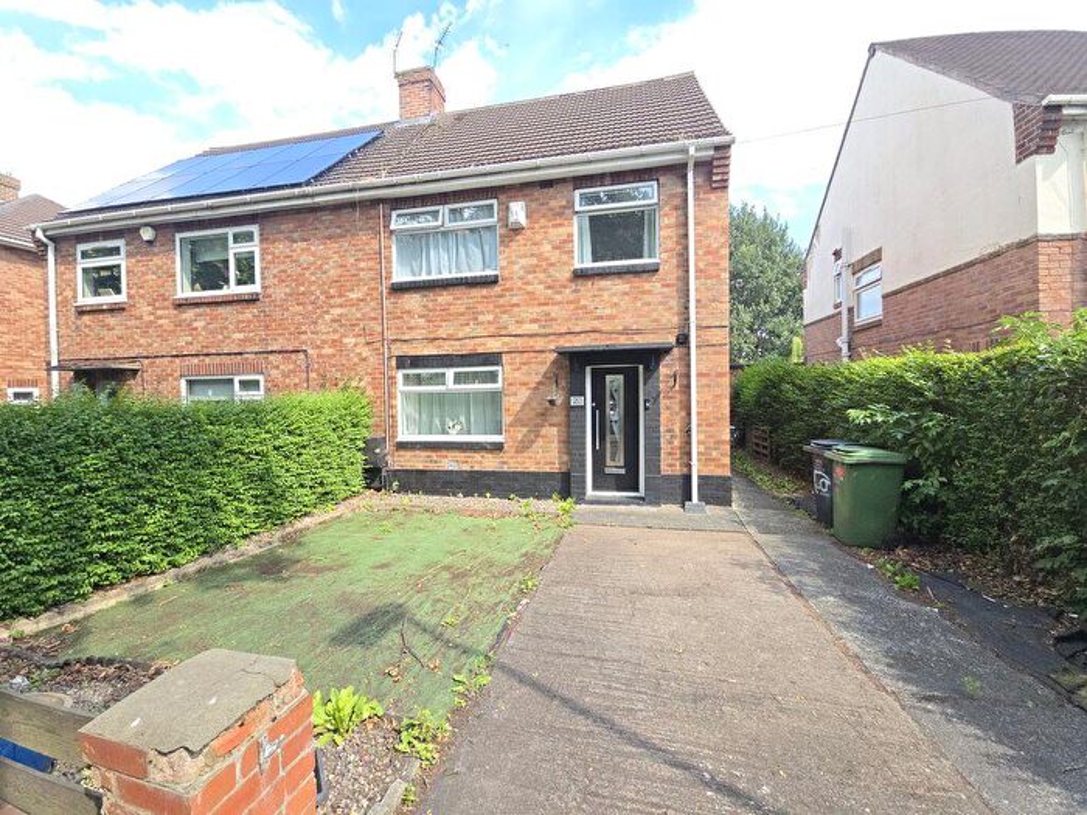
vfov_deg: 89.9
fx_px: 408
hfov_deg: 106.2
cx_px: 544
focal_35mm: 13
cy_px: 408
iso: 50
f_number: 2.2
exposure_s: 1/499
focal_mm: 2.2
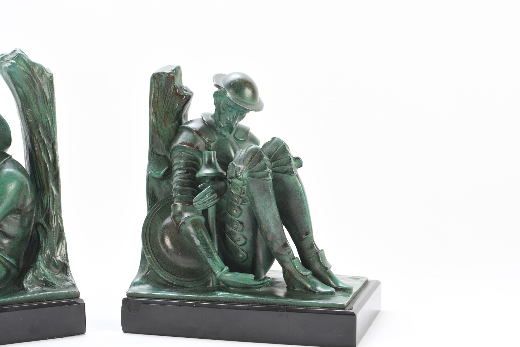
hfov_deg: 38.2
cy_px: 174
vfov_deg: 26.0
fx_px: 751
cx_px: 260
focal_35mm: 52
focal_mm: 35
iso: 100
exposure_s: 1/100
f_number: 9
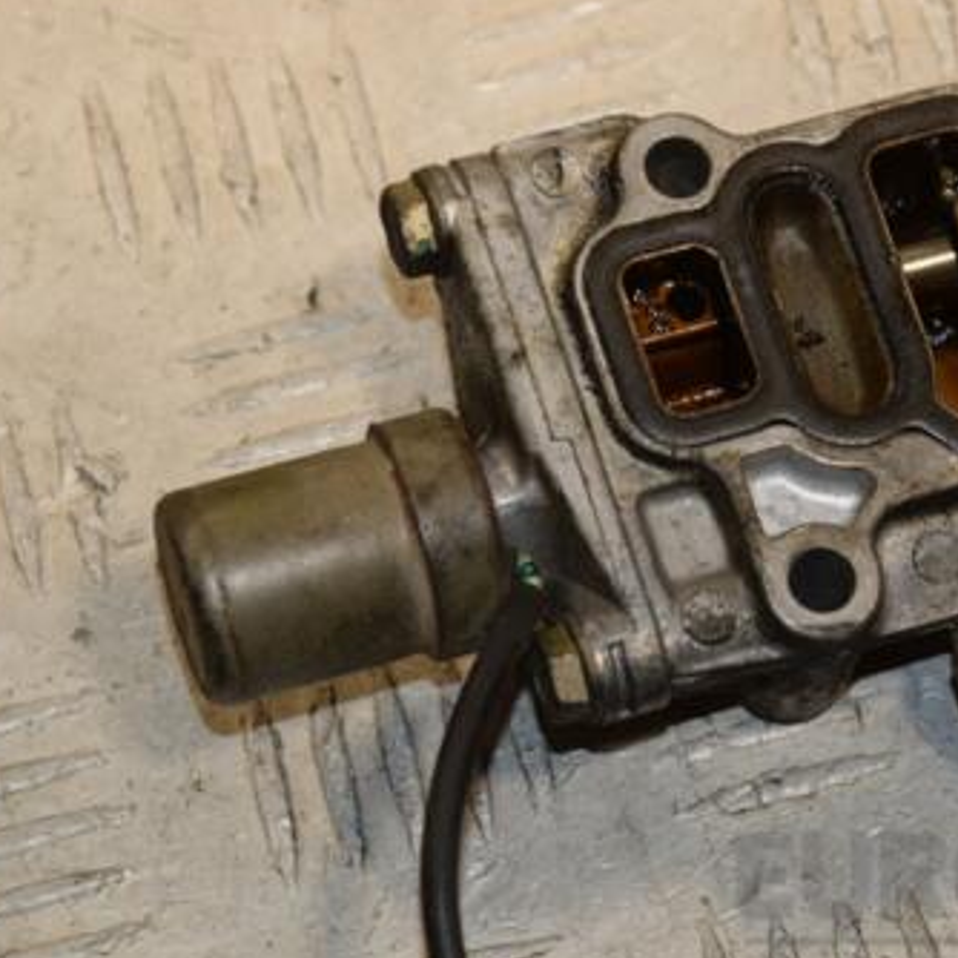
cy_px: 493
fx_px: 6098
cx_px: 683
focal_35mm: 195
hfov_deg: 9.0
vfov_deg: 9.0
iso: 800
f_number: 8
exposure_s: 1/200
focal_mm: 85
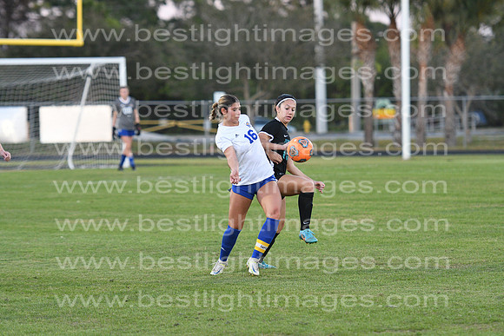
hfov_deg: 9.5
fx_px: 3046
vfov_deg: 6.3
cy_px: 168
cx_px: 252
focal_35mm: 218
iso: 1400
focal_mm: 145
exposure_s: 1/800
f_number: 2.8
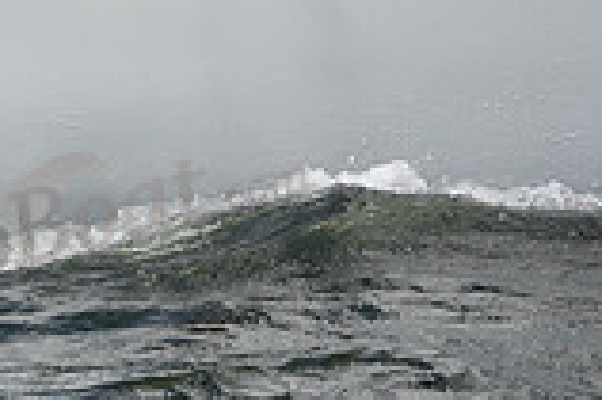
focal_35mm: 367
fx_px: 6131
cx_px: -423
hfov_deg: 5.5
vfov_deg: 3.7
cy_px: -299
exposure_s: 1/1250
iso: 320
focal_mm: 100
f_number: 11
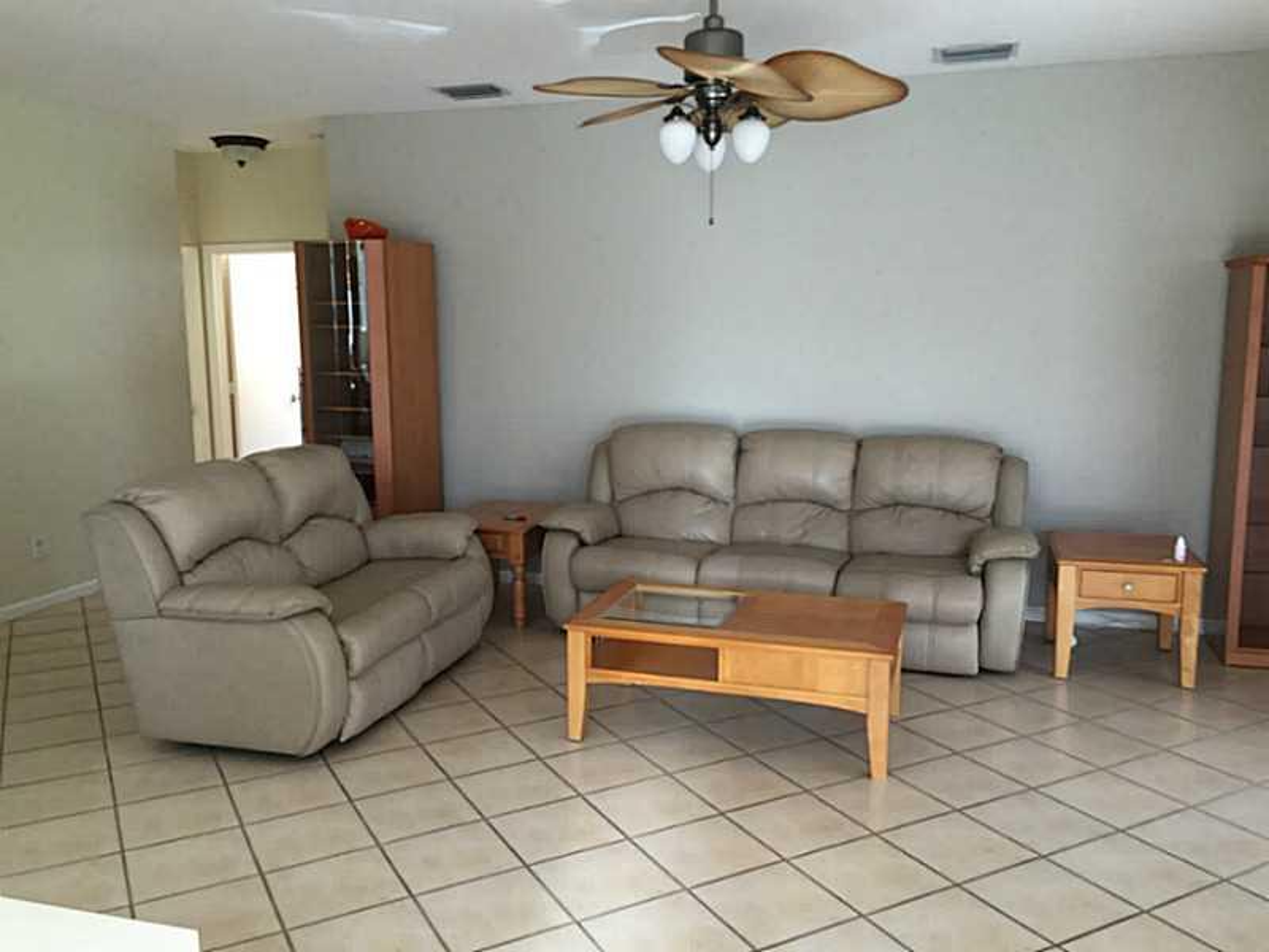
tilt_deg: -8.1
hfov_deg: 61.7
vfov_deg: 48.2
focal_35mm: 29
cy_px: 476
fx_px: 1063
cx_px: 634
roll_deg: -0.3
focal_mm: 4.15
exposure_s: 1/30
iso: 100
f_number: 2.2
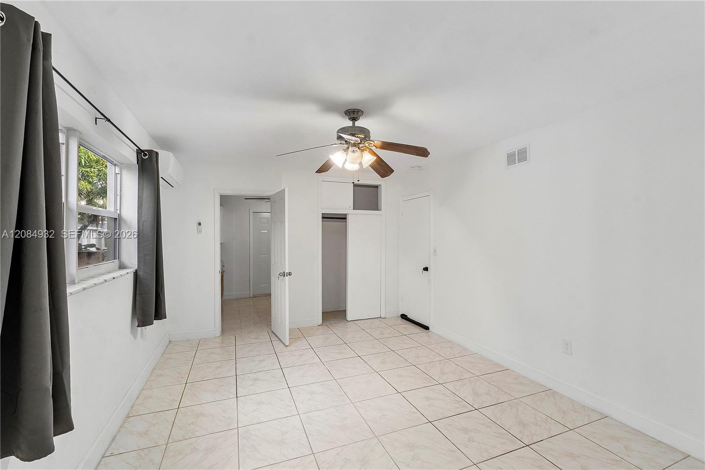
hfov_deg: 100.4
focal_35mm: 15
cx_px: 352
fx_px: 294
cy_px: 235
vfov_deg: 77.3
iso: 160
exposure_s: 1/3
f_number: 11
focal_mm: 10
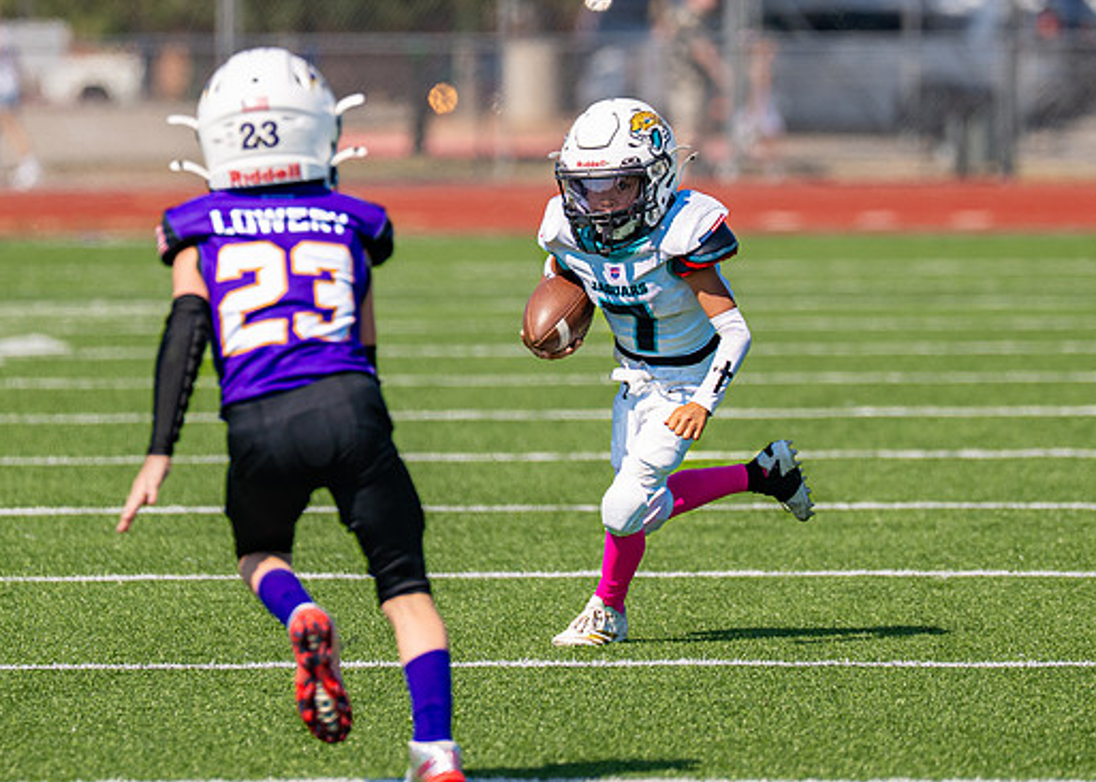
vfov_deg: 3.0
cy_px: 177
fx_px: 14717
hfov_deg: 4.3
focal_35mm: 473
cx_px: 621
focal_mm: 200
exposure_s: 1/2500
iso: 100
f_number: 2.8
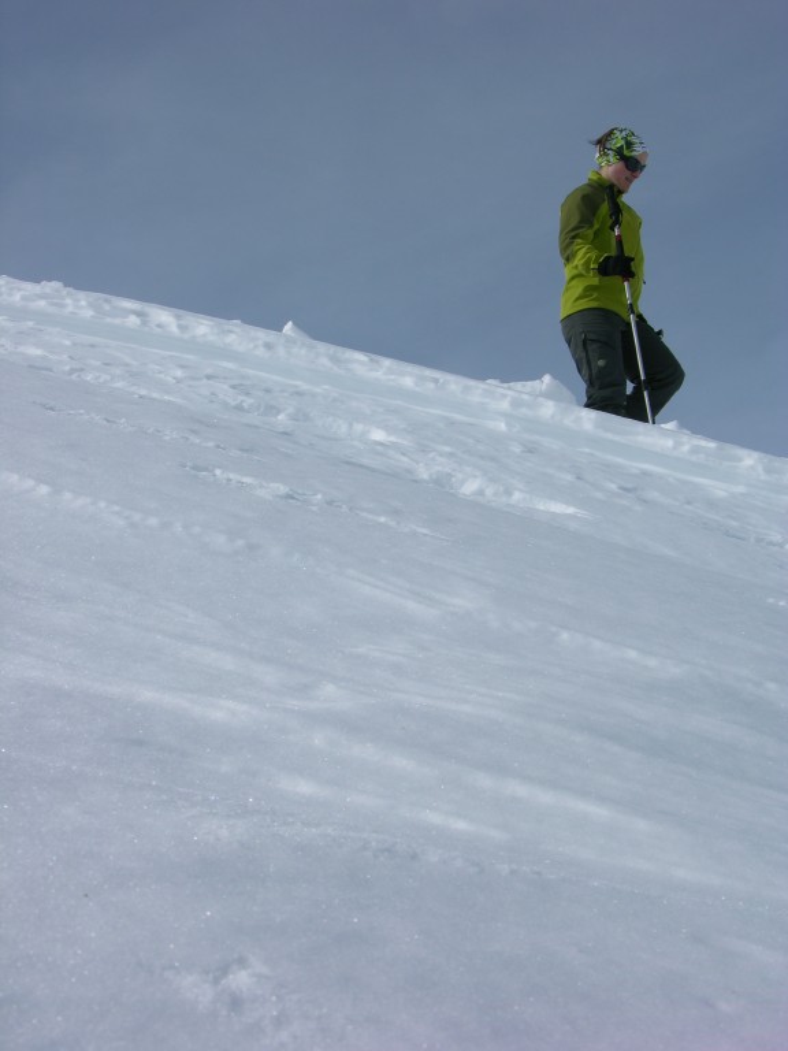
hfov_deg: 31.5
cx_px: 394
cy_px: 526
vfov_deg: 41.2
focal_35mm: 46
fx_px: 1396
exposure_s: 1/385
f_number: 7.5
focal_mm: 11.6
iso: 50
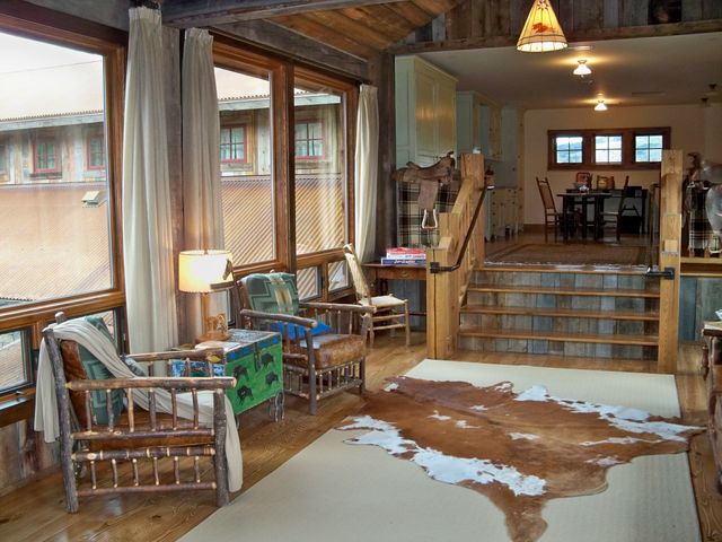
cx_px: 361
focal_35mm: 35
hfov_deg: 52.6
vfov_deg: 40.7
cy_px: 271
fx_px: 730
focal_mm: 6.2
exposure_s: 1/30
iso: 200
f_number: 3.5
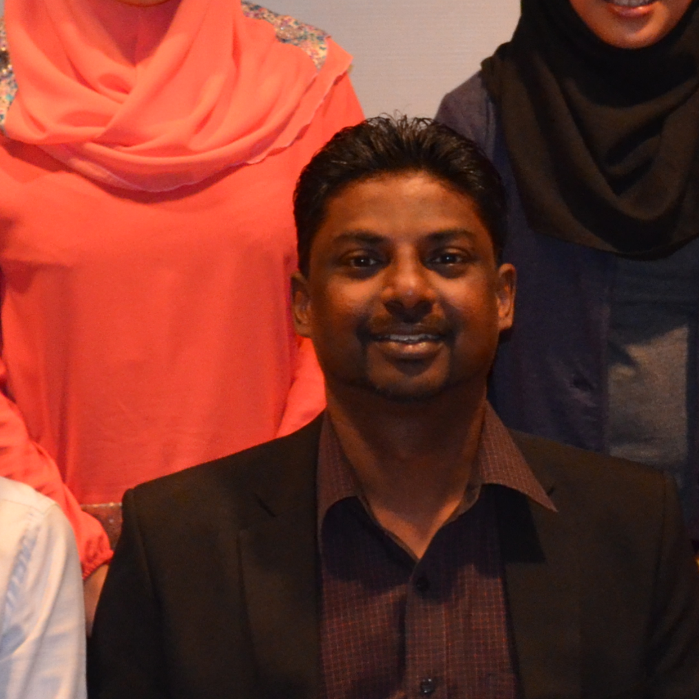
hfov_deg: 12.5
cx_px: 515
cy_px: 173
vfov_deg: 12.5
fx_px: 3176
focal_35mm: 139
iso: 1600
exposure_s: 1/60
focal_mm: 24
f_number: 4
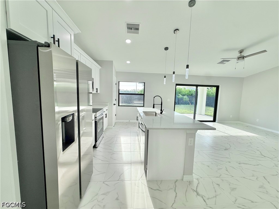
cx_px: 140
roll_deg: -1.8
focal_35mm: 14
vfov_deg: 85.7
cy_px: 104
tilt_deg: -4.8
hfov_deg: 102.1
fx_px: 113
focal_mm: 2.22
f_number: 2.2
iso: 64
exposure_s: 1/400
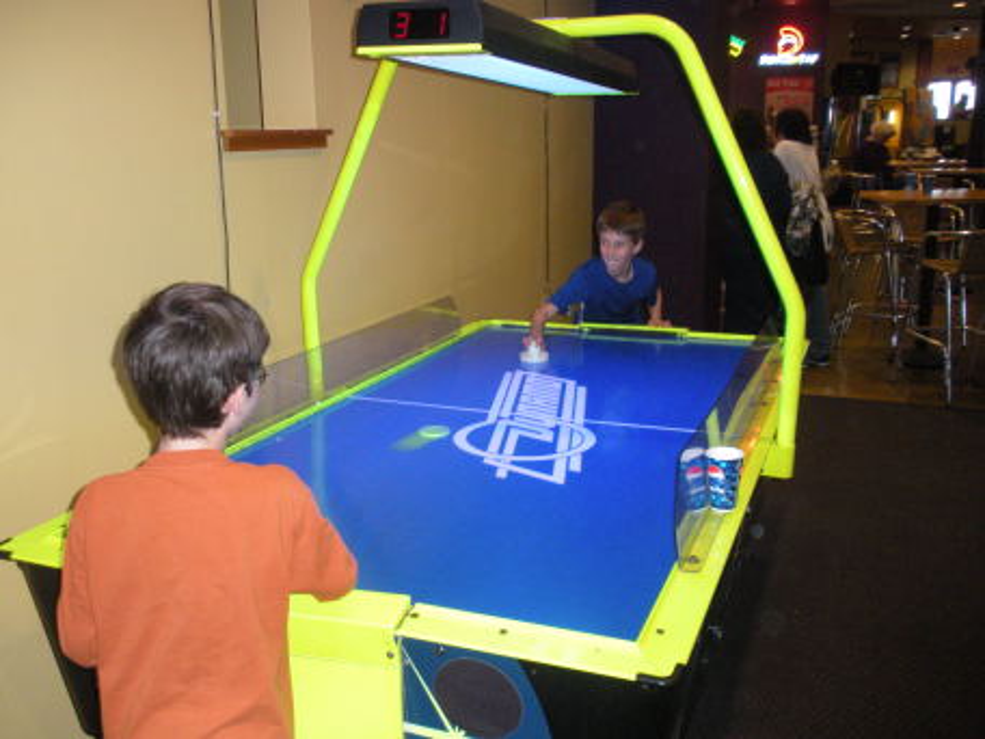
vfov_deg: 39.7
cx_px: 492
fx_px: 1024
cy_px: 370
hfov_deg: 51.4
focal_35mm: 36
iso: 374
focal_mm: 6.3
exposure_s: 1/30
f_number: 3.5
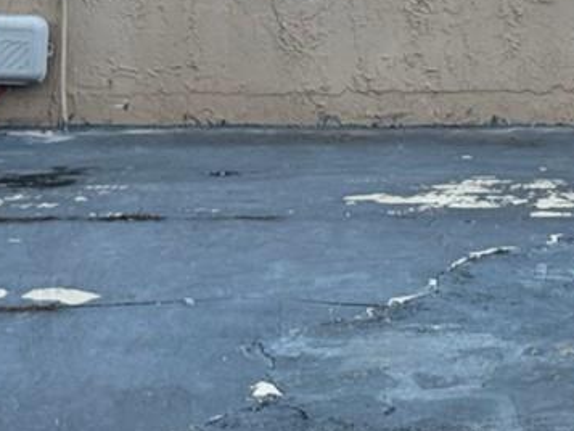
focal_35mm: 215
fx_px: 3566
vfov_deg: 6.7
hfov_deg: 9.1
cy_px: -449
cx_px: 701
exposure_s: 1/926
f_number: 1.78
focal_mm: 6.76
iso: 64
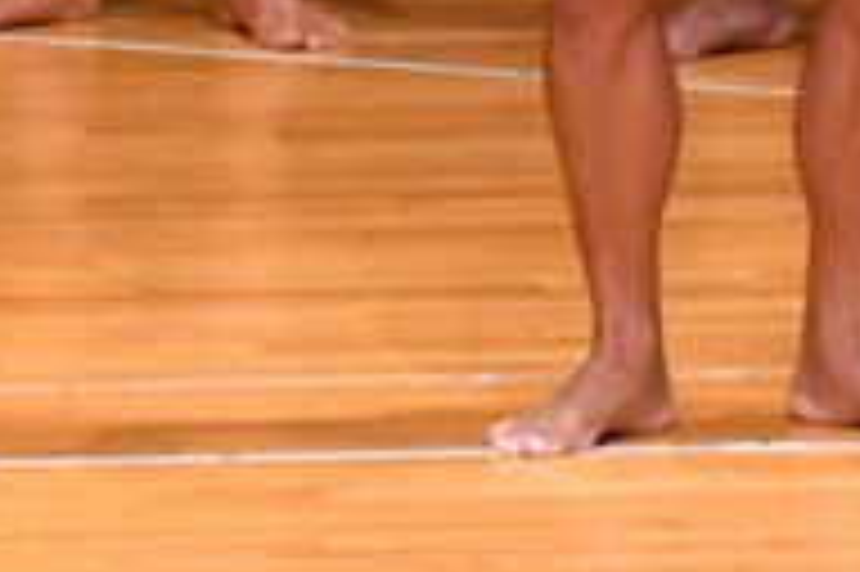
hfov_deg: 1.9
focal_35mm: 1098
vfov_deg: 1.2
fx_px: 26207
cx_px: 714
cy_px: -518
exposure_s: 1/400
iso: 5000
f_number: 5.6
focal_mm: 180
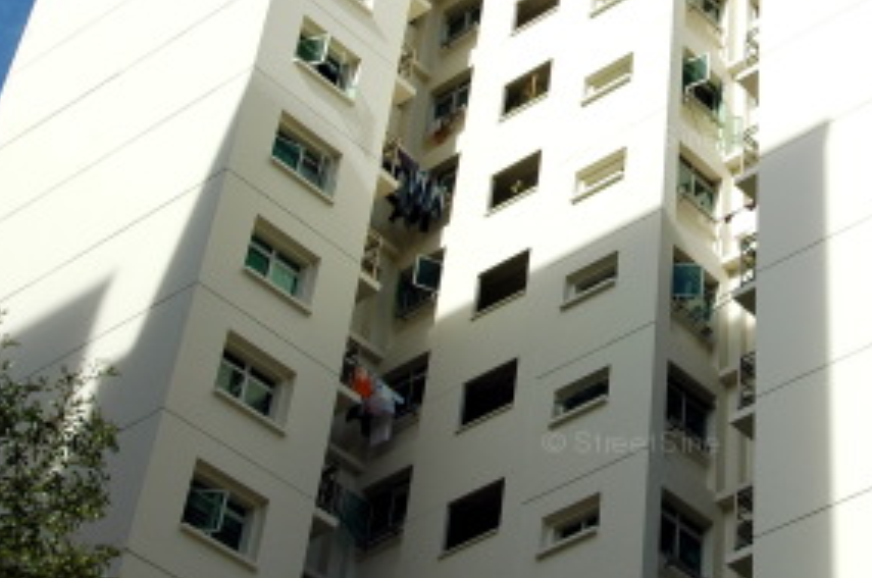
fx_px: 2030
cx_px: 771
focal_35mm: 84
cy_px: 69
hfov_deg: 23.6
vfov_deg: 16.0
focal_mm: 29
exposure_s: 1/400
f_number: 9
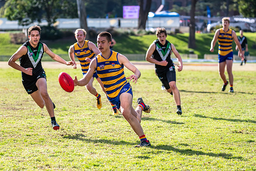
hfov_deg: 11.1
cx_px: 122
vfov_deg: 7.4
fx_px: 1312
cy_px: 89
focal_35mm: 185
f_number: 4.5
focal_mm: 170
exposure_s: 1/1600
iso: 640
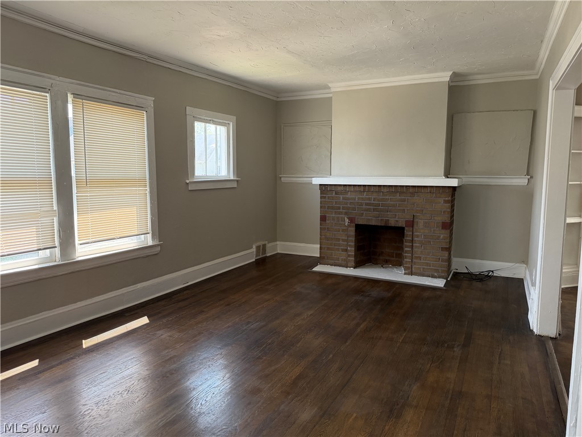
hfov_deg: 71.6
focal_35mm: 24
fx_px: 404
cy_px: 218
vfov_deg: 56.8
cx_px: 291
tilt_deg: -6.0
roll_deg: +0.4
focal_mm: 6.76
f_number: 1.78
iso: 200
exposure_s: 1/228
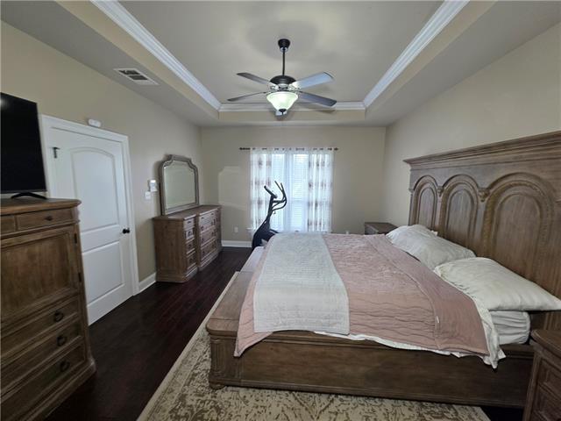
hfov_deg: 106.2
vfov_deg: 89.9
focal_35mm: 13
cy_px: 210
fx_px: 211
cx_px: 280
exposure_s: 1/51.7
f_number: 1.9
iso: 80
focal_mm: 2.2
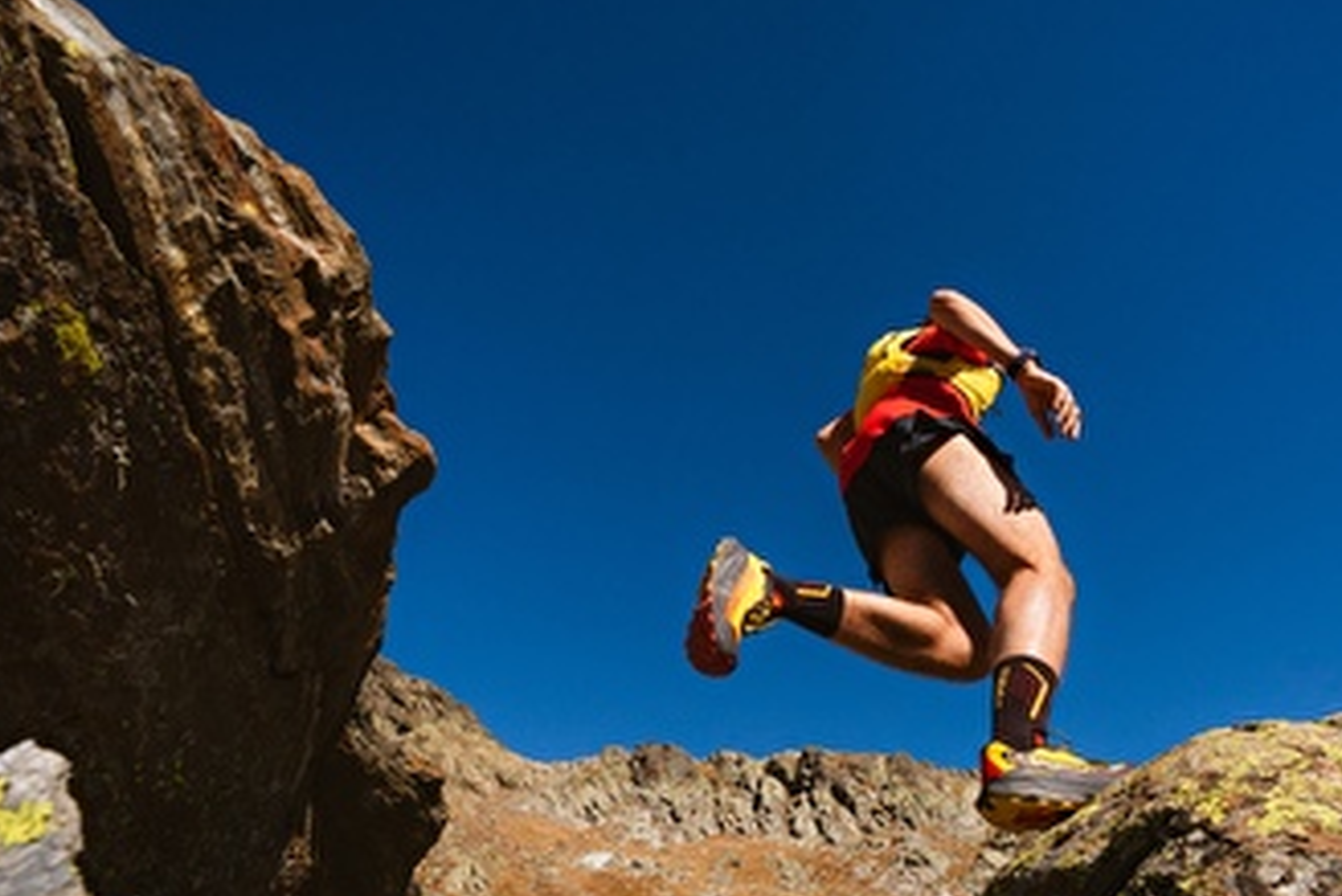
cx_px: 818
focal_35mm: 21
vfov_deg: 59.5
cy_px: 481
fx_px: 783
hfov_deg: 80.0
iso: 400
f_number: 11
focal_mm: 16
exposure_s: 1/1250
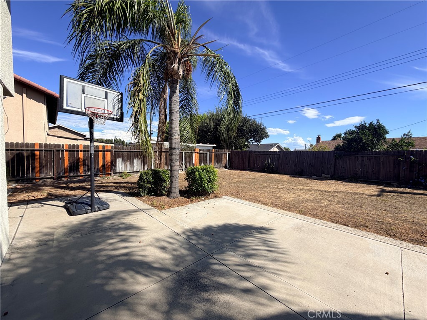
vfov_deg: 85.7
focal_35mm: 14
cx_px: 214
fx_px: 173
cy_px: 160
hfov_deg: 102.1
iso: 20
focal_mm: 2.22
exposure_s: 1/864
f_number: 2.2
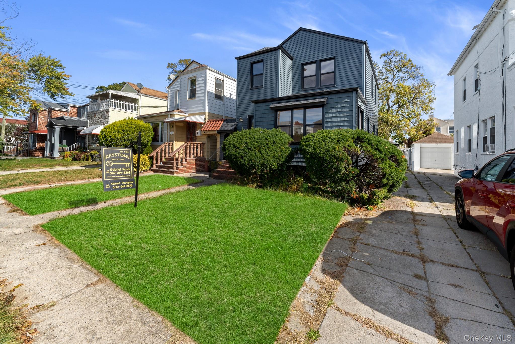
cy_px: 172
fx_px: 200
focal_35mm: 14
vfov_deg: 81.2
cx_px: 258
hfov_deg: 104.3
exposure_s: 1/400
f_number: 10
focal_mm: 14
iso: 640
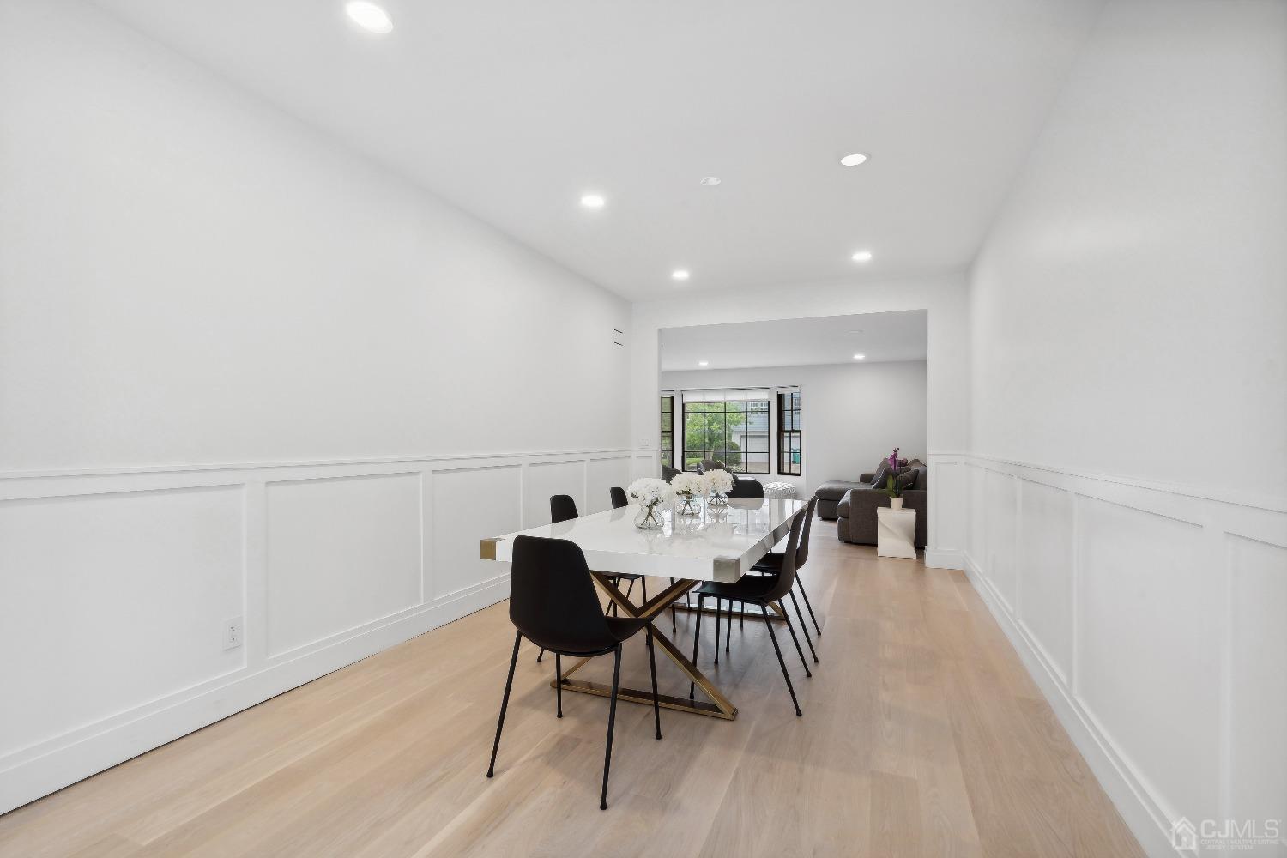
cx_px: 644
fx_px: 572
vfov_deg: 73.7
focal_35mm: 16
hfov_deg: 96.7
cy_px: 429
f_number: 11
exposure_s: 1/20
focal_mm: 16
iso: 200
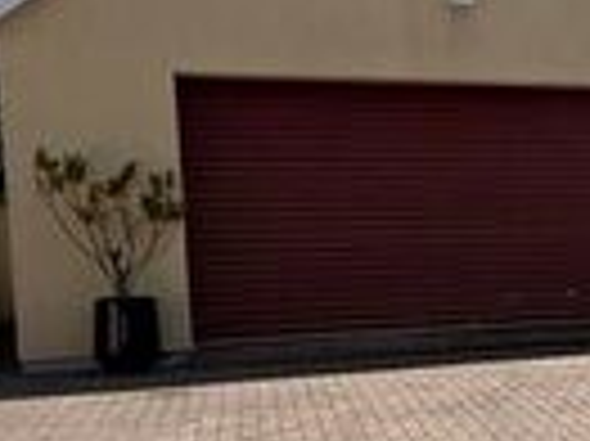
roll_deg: +0.4
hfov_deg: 21.3
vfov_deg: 19.5
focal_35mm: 75
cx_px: 919
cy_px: 304
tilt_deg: -5.1
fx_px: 1277
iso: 50
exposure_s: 1/2165
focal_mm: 2.22
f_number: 2.2
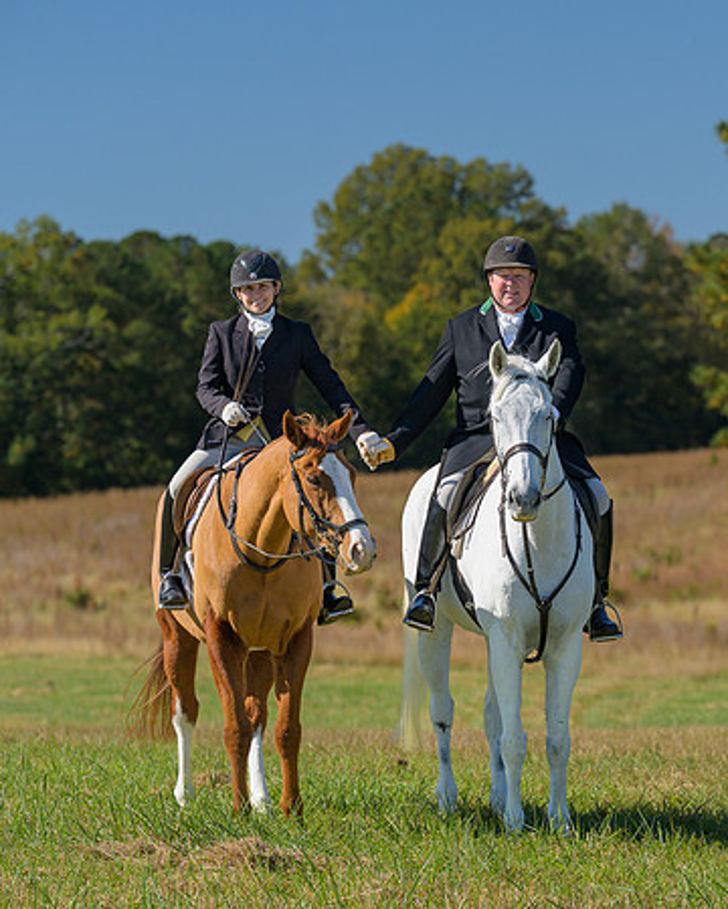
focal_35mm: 182
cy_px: 490
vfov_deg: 10.6
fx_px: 4903
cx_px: 528
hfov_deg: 8.5
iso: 200
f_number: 4
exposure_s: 1/640
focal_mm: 120
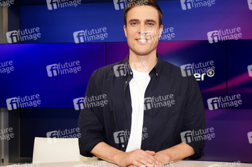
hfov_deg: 53.1
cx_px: 140
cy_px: 86
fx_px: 252
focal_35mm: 36
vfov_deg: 36.8
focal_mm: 30
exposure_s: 1/125
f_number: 5
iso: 2000
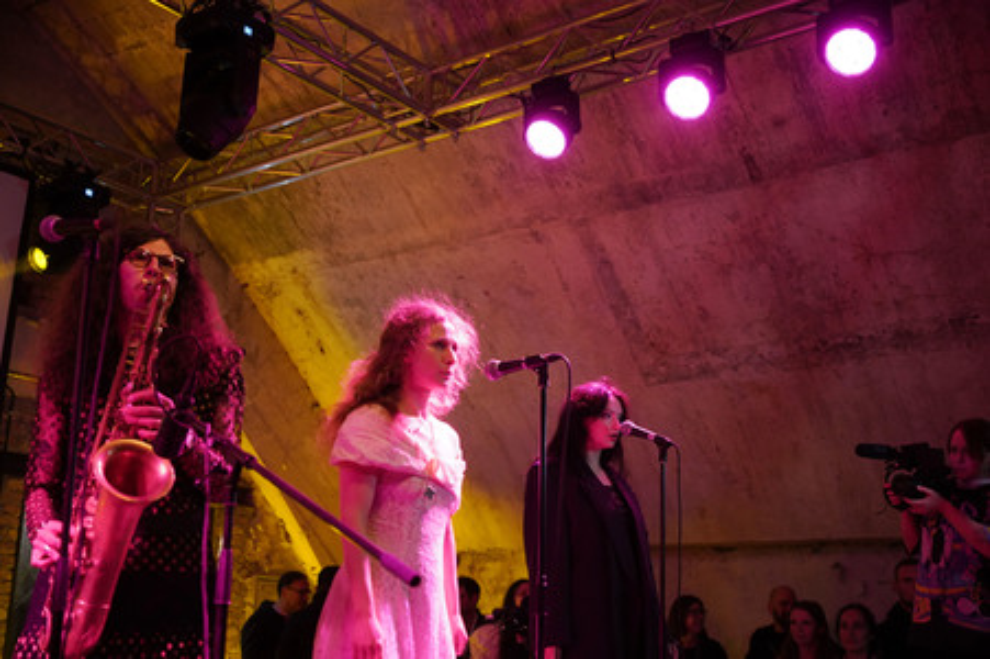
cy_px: 330
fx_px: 1127
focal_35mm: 41
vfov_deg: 32.6
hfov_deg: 47.4
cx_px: 495
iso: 3200
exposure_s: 1/50
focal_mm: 41
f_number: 3.2
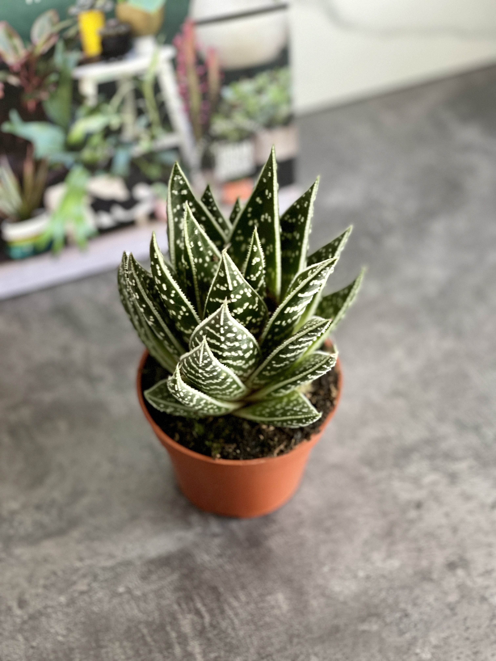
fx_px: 1223
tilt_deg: -49.1
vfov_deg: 30.3
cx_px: 248
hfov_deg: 22.9
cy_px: 330
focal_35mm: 64
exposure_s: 1/33
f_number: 2.2
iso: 320
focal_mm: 7.5
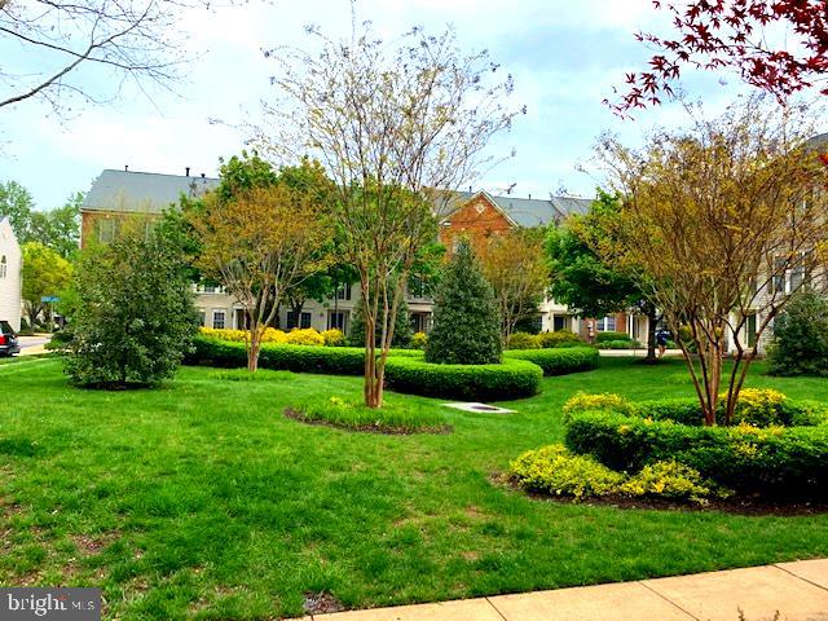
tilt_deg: +1.1
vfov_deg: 53.1
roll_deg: -1.8
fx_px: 622
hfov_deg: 67.3
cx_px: 414
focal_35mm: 26
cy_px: 310
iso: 25
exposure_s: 1/1779
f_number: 1.8
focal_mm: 4.25
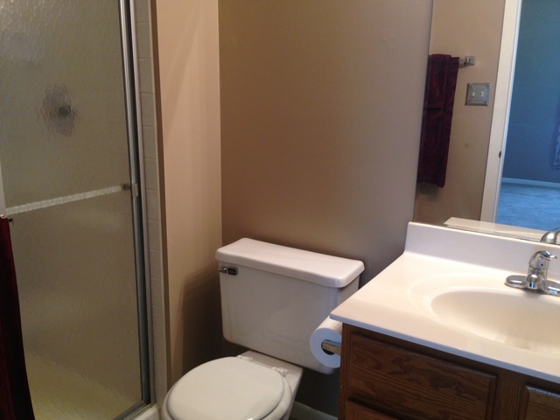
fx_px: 534
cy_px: 210
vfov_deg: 42.9
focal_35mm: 33
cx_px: 280
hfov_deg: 55.4
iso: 80
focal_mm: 4.12
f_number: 2.4
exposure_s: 1/20
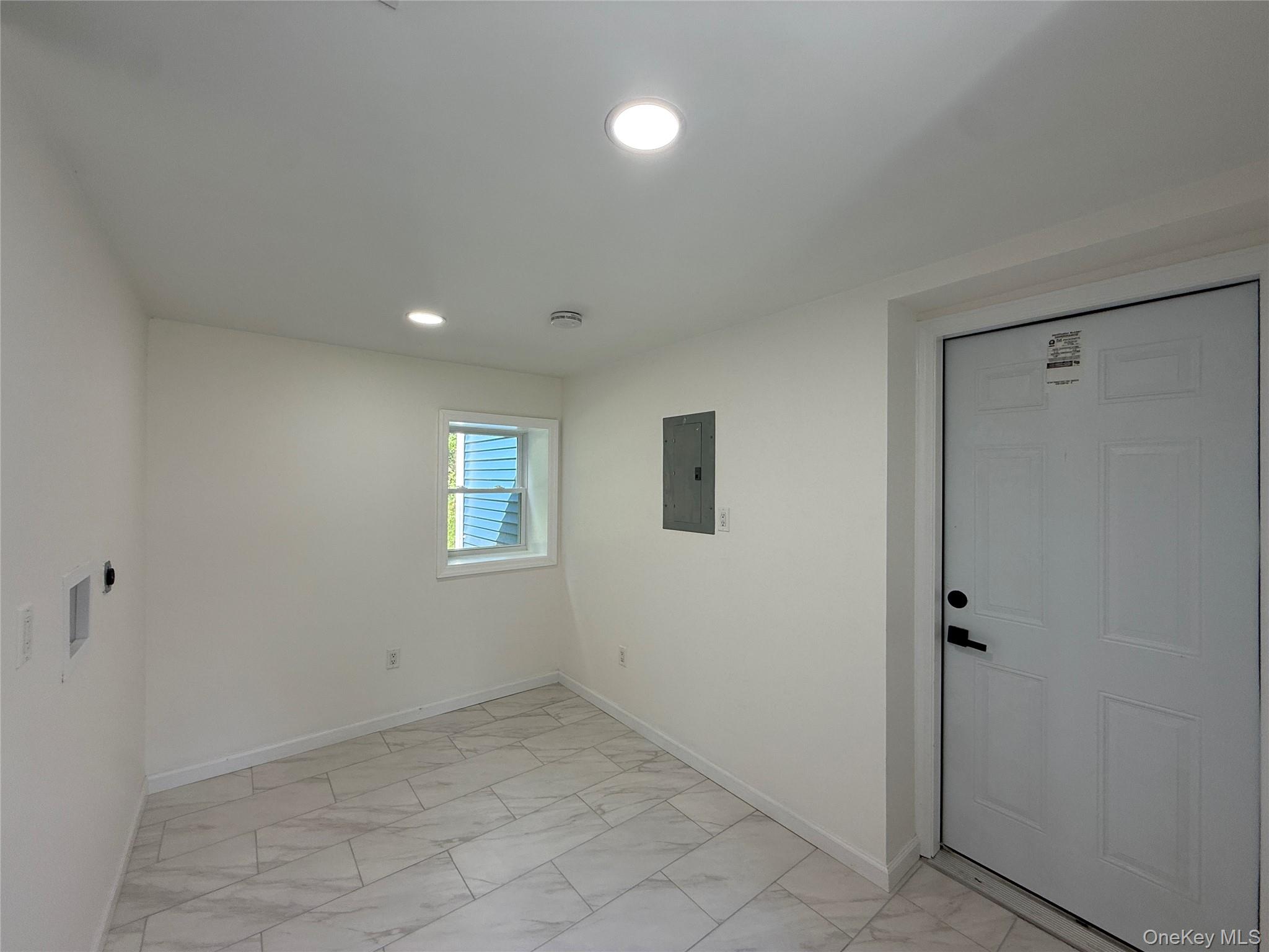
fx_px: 513
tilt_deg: +0.9
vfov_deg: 85.7
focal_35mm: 14
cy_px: 476
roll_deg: -0.6
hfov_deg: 102.1
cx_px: 634
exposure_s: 1/120
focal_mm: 2.22
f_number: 2.2
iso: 64
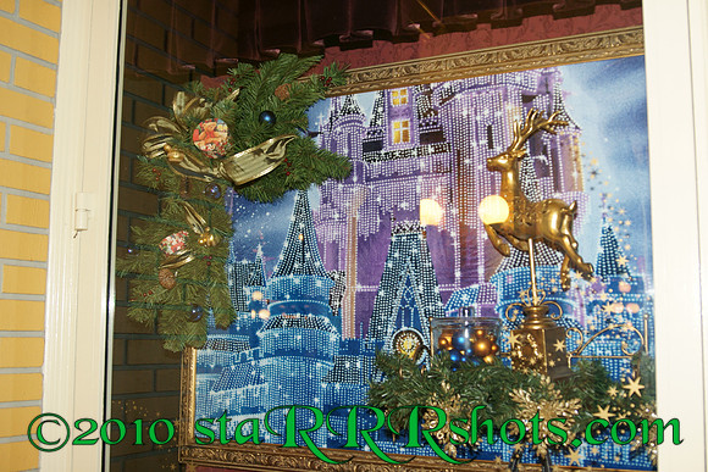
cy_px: 236
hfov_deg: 46.4
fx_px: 826
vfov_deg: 31.9
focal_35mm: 42
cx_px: 354
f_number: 2.8
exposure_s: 1/60
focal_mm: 28
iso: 400
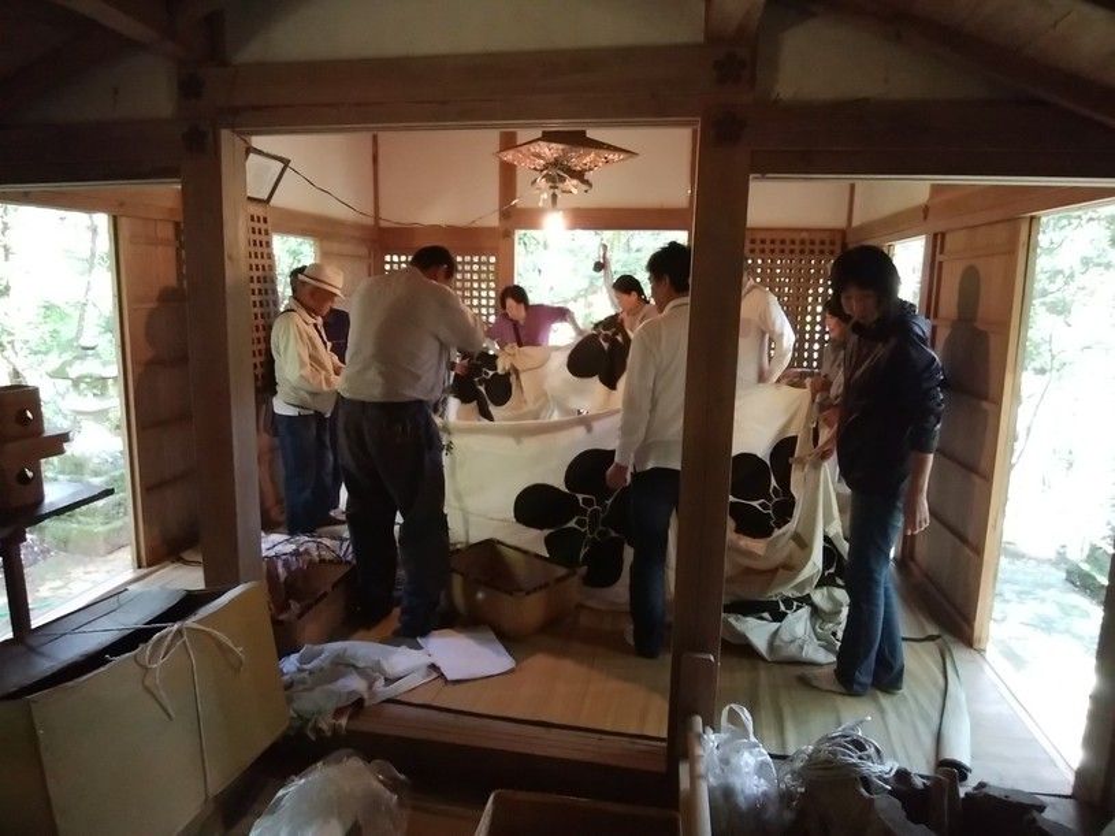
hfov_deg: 76.4
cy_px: 418
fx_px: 709
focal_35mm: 22
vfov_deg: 61.1
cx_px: 558
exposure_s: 1/20
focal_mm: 3
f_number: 2
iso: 400
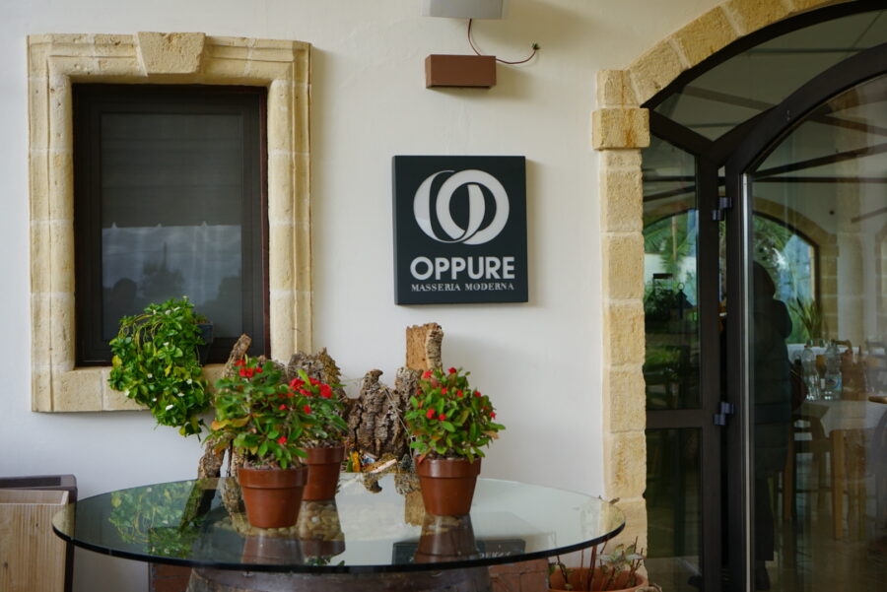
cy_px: 296
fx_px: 1356
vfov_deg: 24.6
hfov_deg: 36.2
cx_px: 444
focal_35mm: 55
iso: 500
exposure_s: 1/250
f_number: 5.6
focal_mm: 55
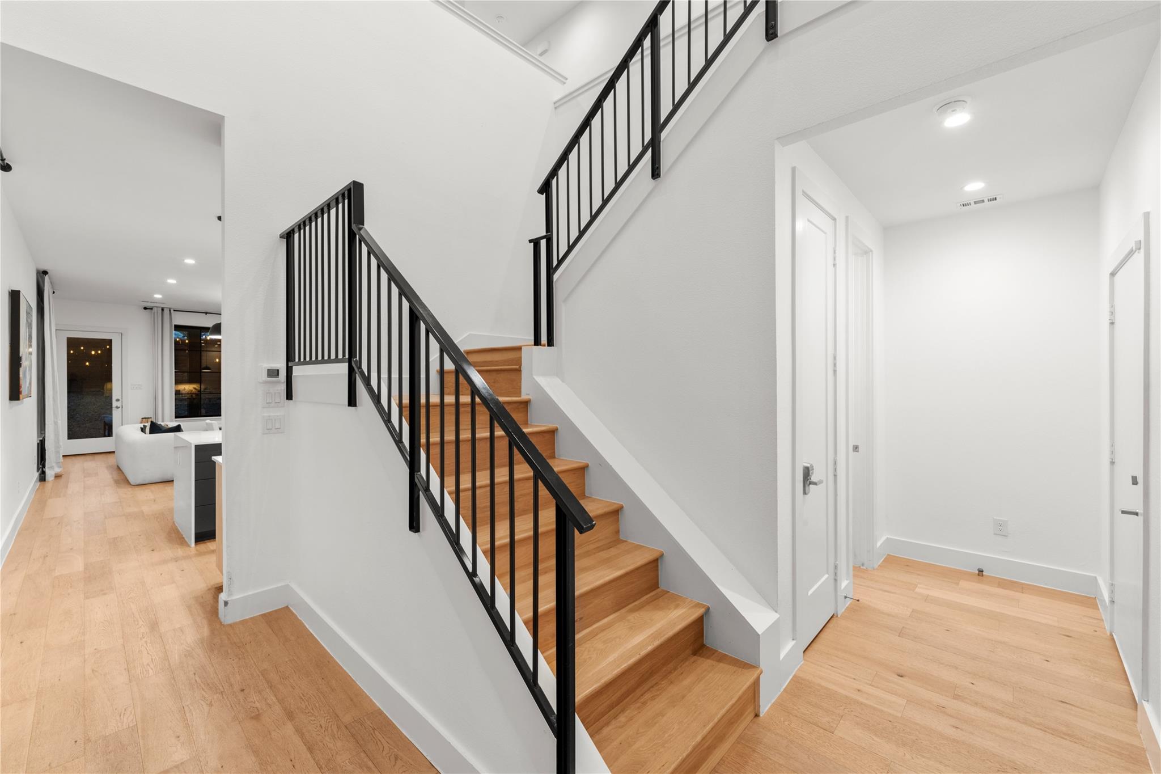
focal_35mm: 14
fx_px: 451
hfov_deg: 104.3
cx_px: 580
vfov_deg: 81.2
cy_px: 387
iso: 400
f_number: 8
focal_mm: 14
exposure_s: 1/2
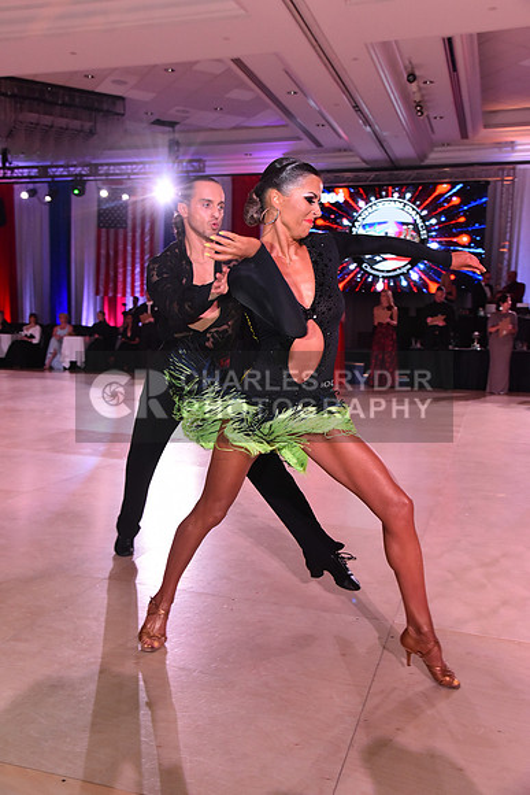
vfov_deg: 54.4
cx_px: 265
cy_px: 398
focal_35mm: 35
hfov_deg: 37.9
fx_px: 772
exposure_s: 1/320
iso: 2500
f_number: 6.3
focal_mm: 35
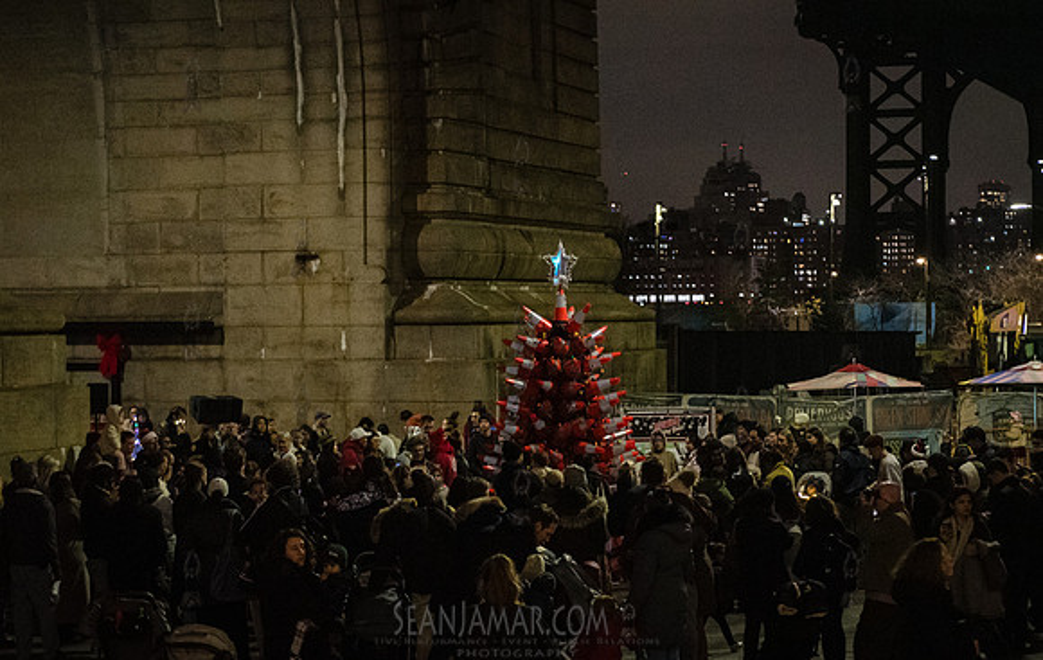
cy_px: 409
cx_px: 568
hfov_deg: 23.7
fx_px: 2480
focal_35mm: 87
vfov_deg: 15.1
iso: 8000
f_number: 3.2
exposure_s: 1/160
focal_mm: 70
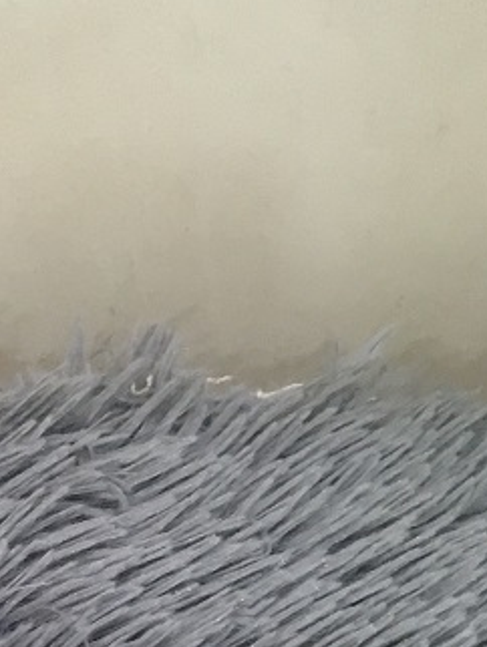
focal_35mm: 108
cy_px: 1045
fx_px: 2023
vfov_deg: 16.2
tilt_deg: -63.3
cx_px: -350
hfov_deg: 12.7
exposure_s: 1/33
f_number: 2.2
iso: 100
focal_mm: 4.15
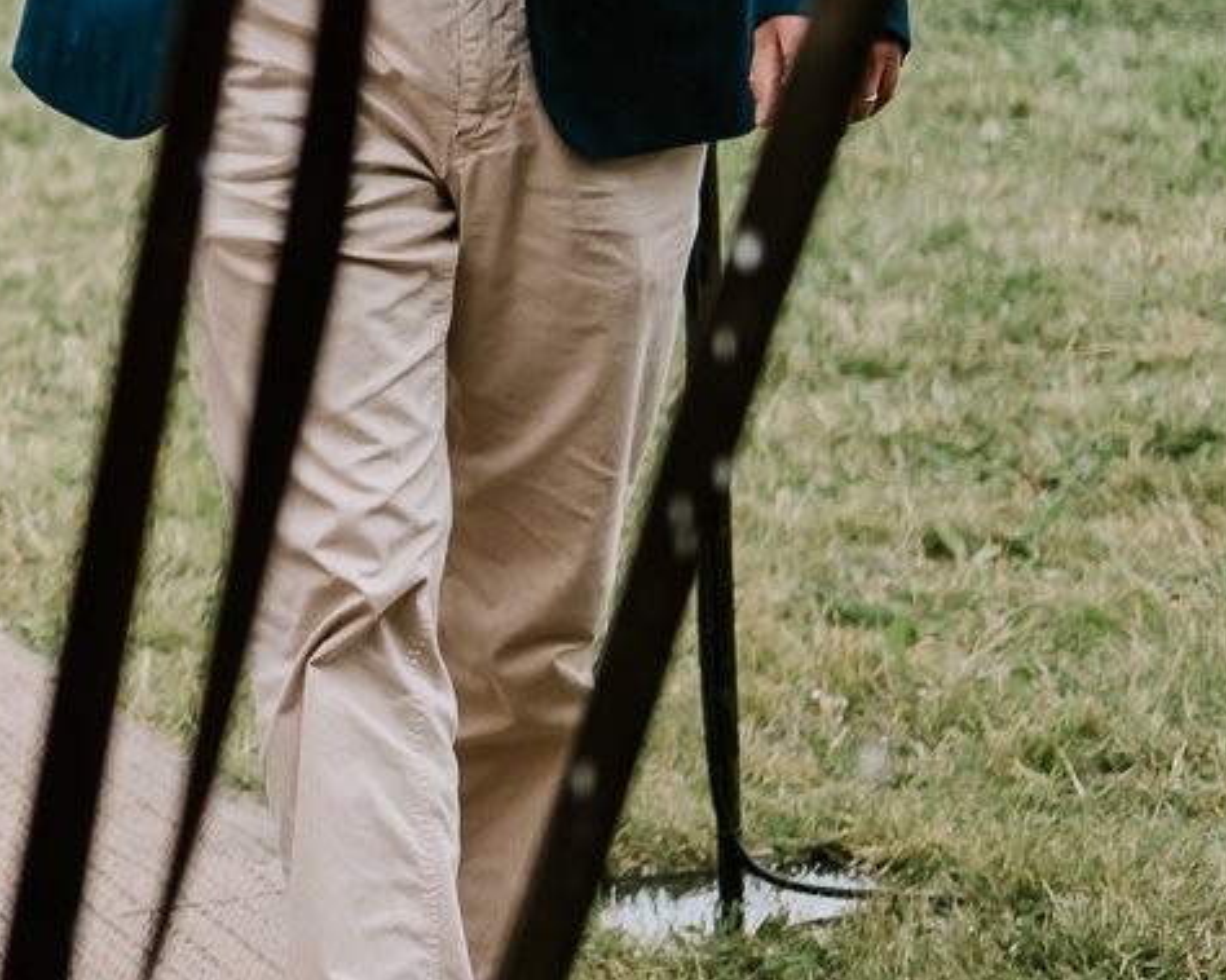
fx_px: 7800
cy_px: -25
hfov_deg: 8.5
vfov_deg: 7.2
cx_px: -1187
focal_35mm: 215
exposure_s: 1/600
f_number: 2
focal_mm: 35
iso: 160
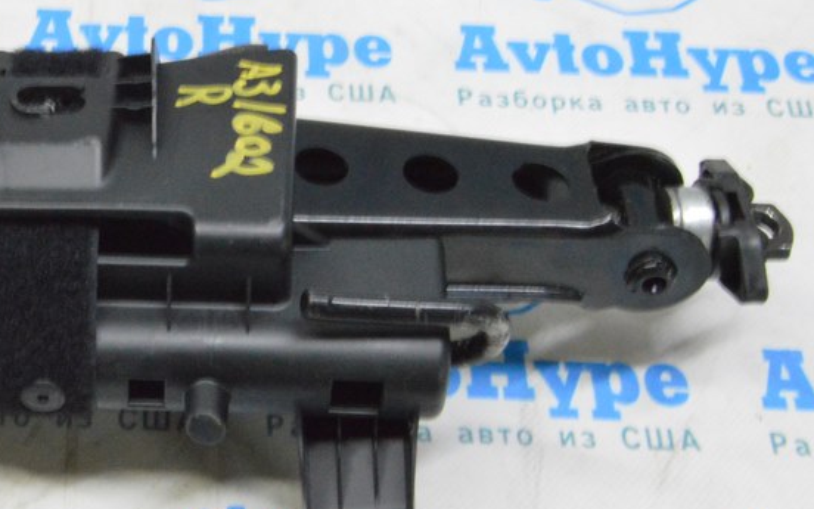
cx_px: 60
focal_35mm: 68
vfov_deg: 19.1
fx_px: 1509
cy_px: 184
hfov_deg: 28.8
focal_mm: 24
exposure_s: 1/15
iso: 6400
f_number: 20
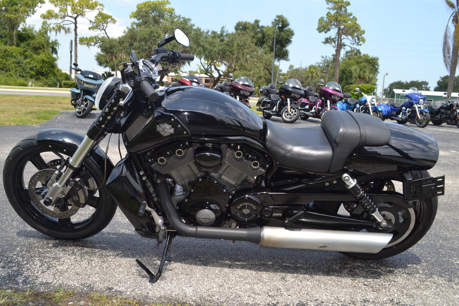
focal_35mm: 30
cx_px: 230
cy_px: 153
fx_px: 382
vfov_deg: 43.6
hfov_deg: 61.9
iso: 100
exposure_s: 1/200
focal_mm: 20
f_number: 6.3
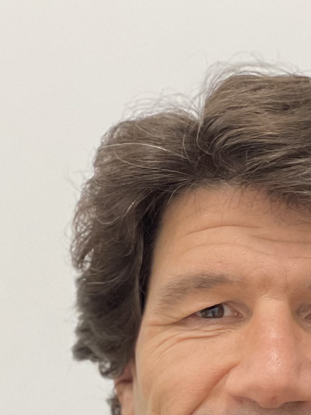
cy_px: 630
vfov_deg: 11.0
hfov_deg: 8.6
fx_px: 2061
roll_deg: +0.1
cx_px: 263
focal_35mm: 172
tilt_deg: -3.7
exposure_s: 1/33
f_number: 2
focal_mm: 6
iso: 160
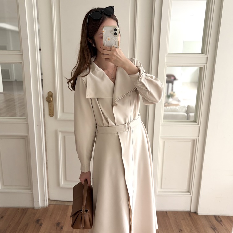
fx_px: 244
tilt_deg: -24.5
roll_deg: -0.8
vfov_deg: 51.1
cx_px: 113
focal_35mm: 32
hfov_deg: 51.1
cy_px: 118
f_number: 1.6
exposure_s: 1/60
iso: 125
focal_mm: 5.96
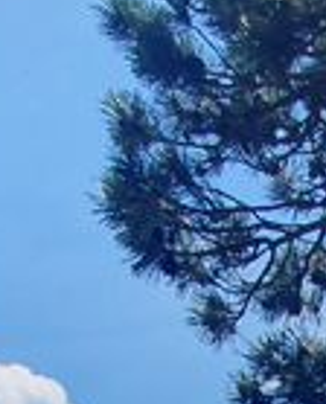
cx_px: 576
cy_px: 950
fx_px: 1093
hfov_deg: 14.9
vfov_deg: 14.5
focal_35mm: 91
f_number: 2.2
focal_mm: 1.8
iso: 50
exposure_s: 1/1432
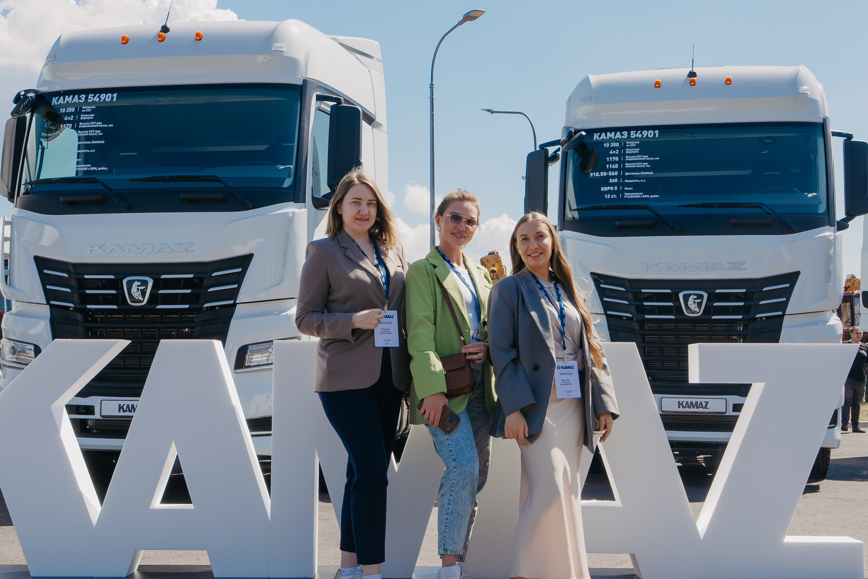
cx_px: 411
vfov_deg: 27.5
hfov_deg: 40.3
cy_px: 286
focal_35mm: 49
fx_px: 1181
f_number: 11
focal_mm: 35
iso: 160
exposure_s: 1/160
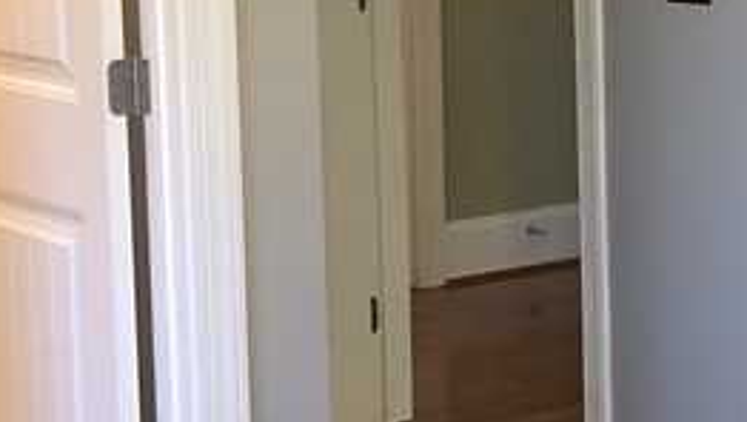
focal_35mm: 119
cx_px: 804
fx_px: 2359
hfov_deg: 17.4
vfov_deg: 10.2
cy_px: 106
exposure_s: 1/15
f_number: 1.8
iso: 50
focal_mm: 3.99
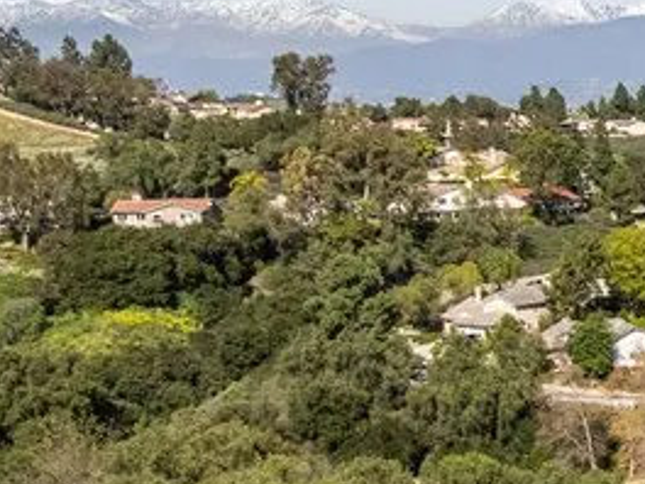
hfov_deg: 16.9
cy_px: 428
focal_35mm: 93
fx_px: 1733
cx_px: 1207
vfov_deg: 15.7
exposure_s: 1/2500
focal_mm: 12.29
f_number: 2.8
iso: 100
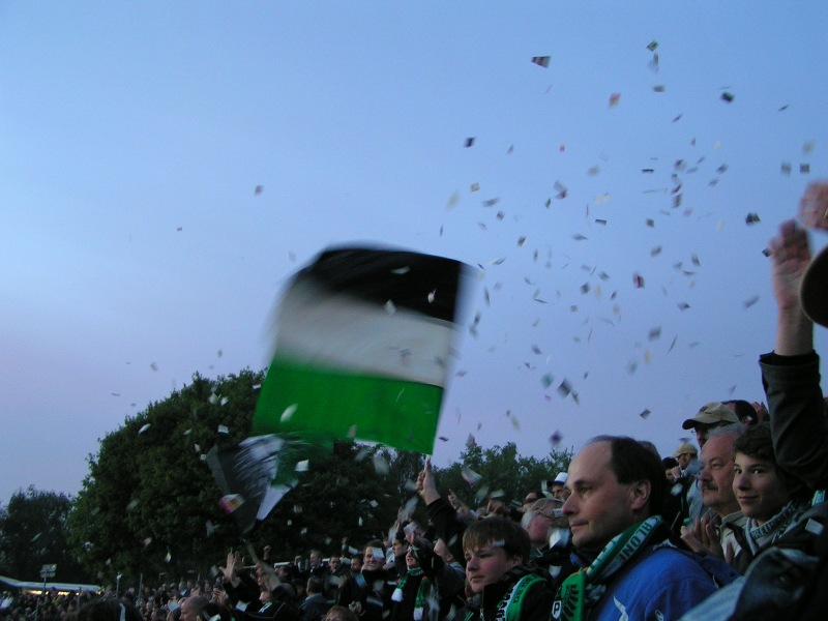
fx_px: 909
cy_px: 310
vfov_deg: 37.7
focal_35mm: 38
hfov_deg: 49.0
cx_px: 414
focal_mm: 5.8
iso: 125
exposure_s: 1/40
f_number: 2.8
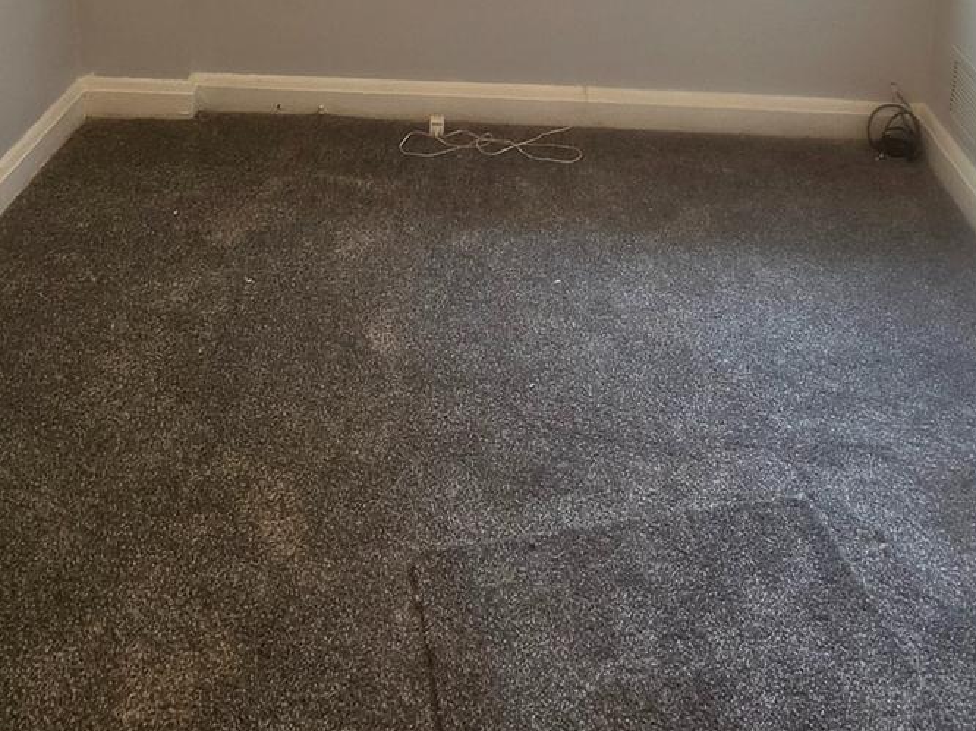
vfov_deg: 32.2
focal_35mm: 40
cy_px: -50
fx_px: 1127
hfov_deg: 46.8
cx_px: 528
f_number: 1.9
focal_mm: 2.2
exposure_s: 1/120
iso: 80
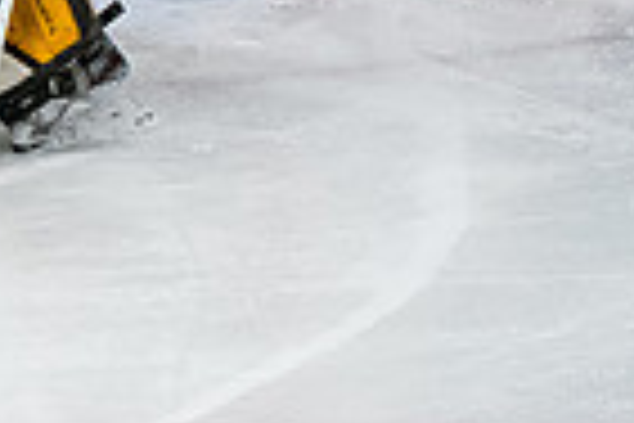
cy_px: -230
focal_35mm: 606
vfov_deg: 2.3
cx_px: -441
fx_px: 10671
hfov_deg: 3.4
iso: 2500
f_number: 3.5
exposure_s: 1/800
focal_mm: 70
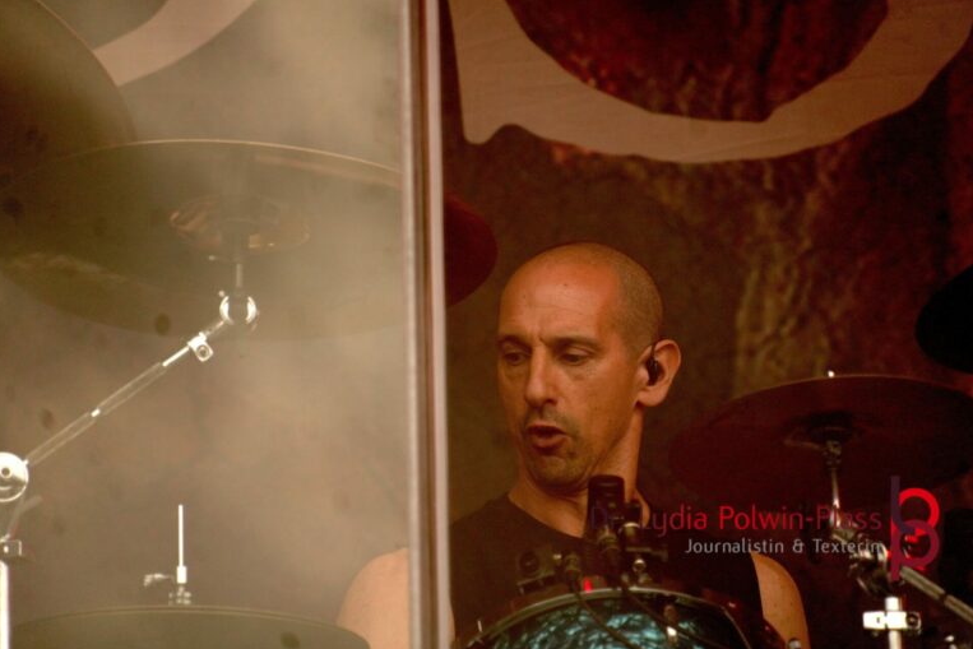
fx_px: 12245
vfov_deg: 3.0
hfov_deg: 4.6
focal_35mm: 453
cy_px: 325
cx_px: 485
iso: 640
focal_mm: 300
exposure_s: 1/500
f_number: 6.3
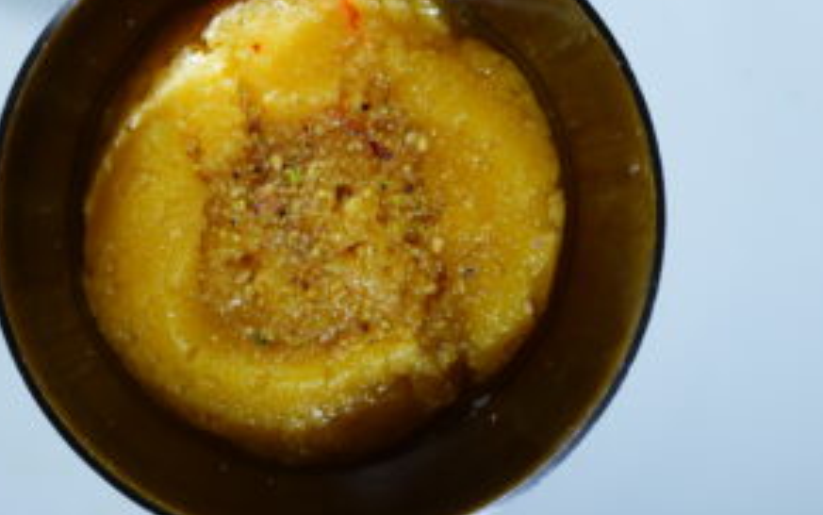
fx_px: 2356
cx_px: 311
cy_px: 158
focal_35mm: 105
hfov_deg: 19.8
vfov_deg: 12.4
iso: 320
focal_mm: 50
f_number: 7.1
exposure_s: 1/100
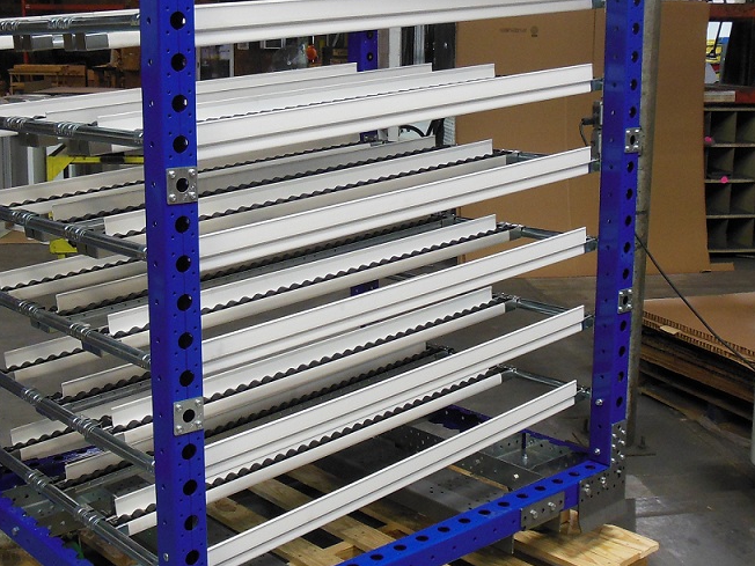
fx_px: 1003
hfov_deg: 41.2
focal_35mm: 46
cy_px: 236
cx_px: 336
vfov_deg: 31.5
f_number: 3.2
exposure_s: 1/30
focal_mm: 4.5
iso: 320
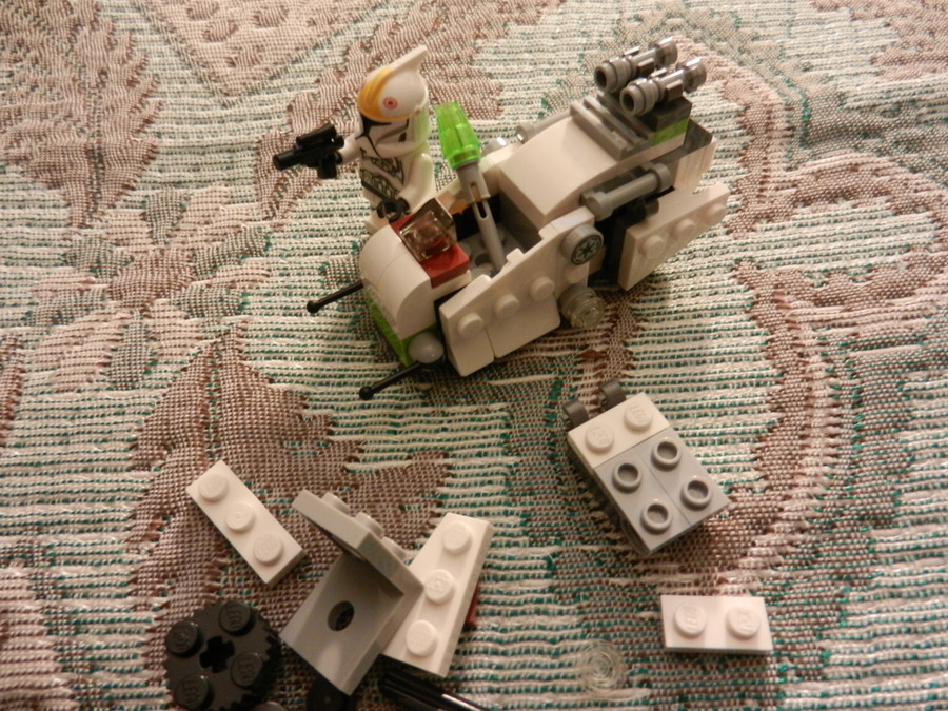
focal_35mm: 25
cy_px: 356
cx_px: 474
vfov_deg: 54.9
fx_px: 685
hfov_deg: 69.4
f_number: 3.5
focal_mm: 4.5
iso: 400
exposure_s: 1/1.3
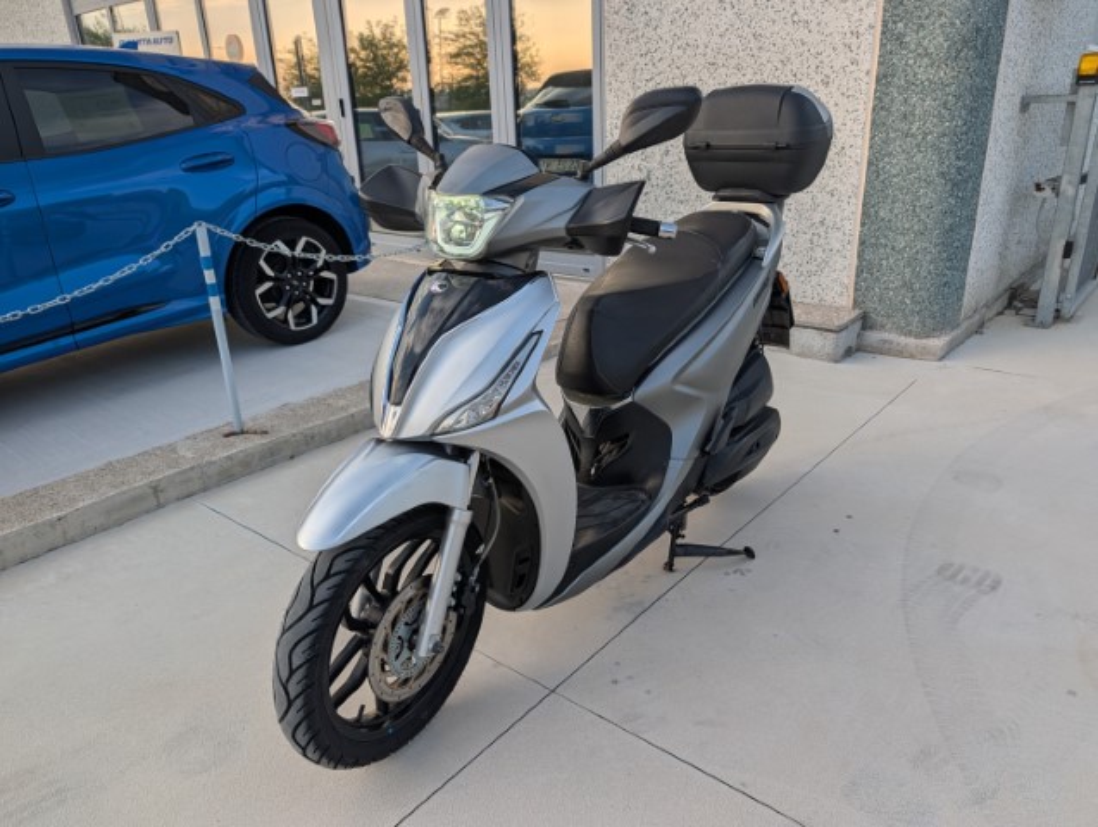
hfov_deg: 71.5
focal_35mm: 24
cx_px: 549
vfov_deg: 57.0
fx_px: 763
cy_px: 414
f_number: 1.68
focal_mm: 6.9
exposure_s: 1/2632
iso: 19
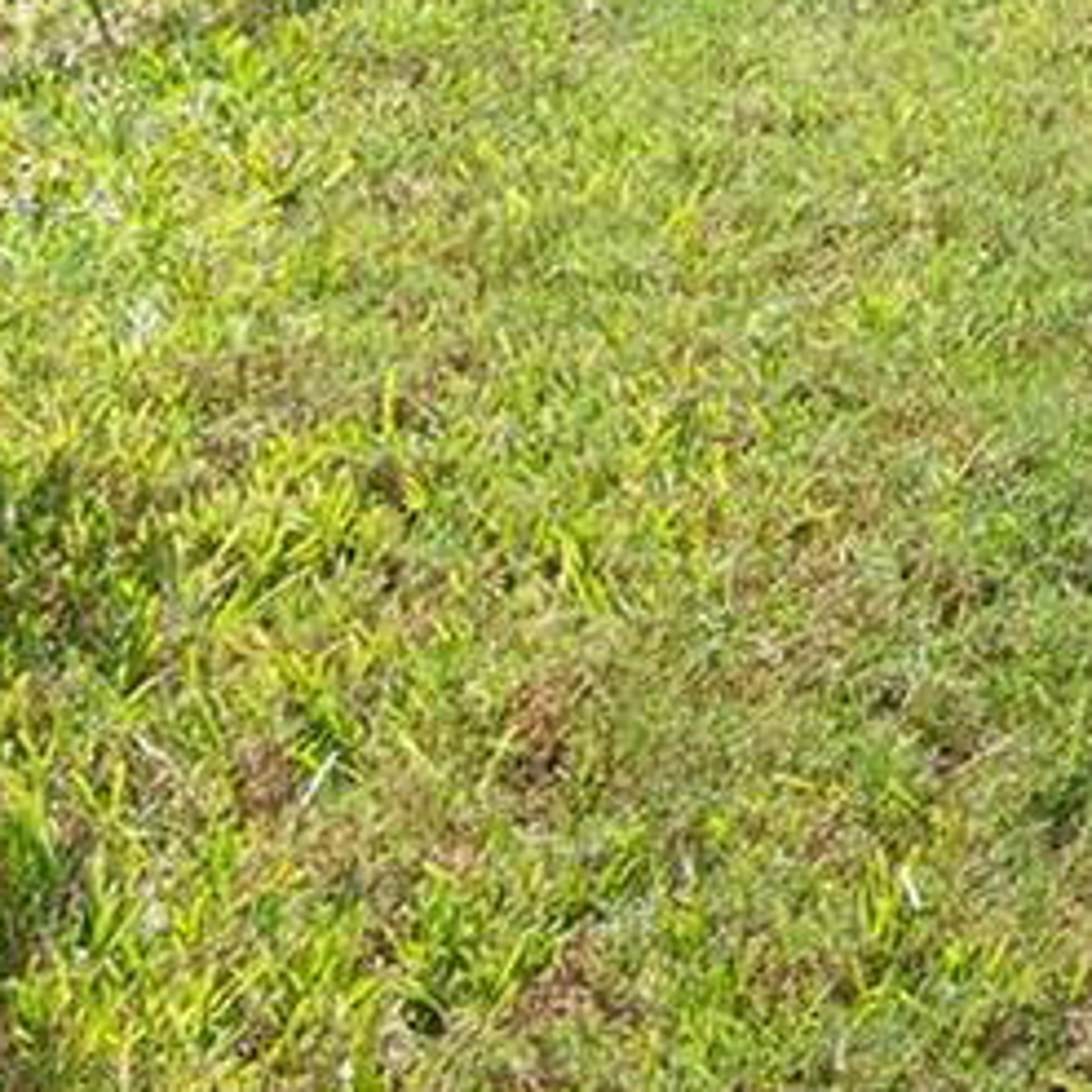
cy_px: -809
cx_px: 2697
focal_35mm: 99
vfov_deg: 15.4
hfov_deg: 12.9
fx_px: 3533
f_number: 11
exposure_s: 1/25
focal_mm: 18
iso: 100
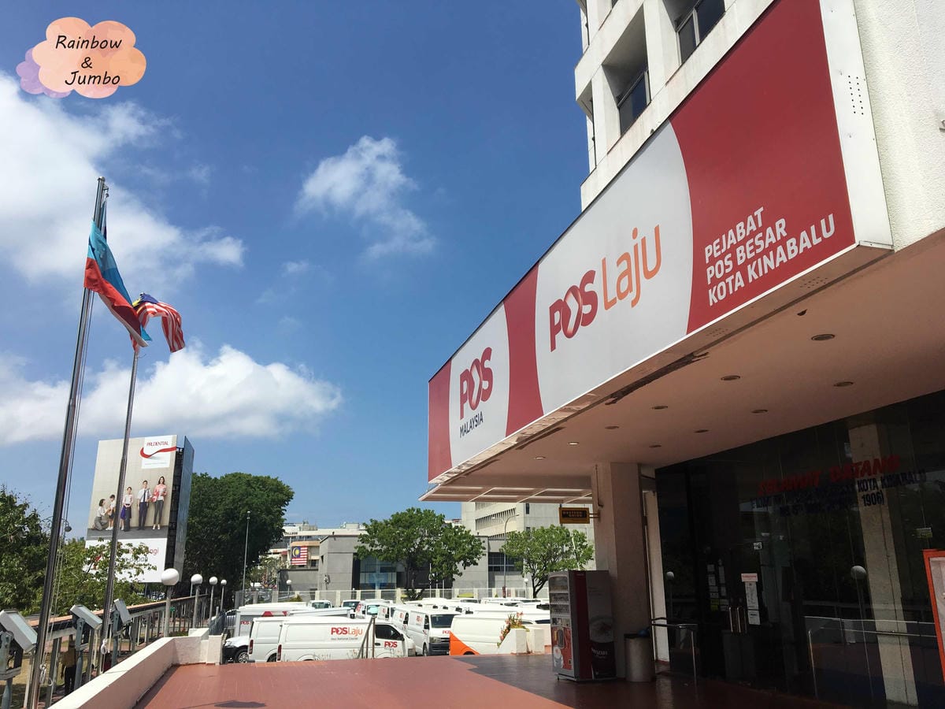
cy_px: 354
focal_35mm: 29
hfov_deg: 61.7
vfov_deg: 48.2
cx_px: 472
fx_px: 792
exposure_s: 1/2481
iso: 25
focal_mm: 4.15
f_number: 2.2
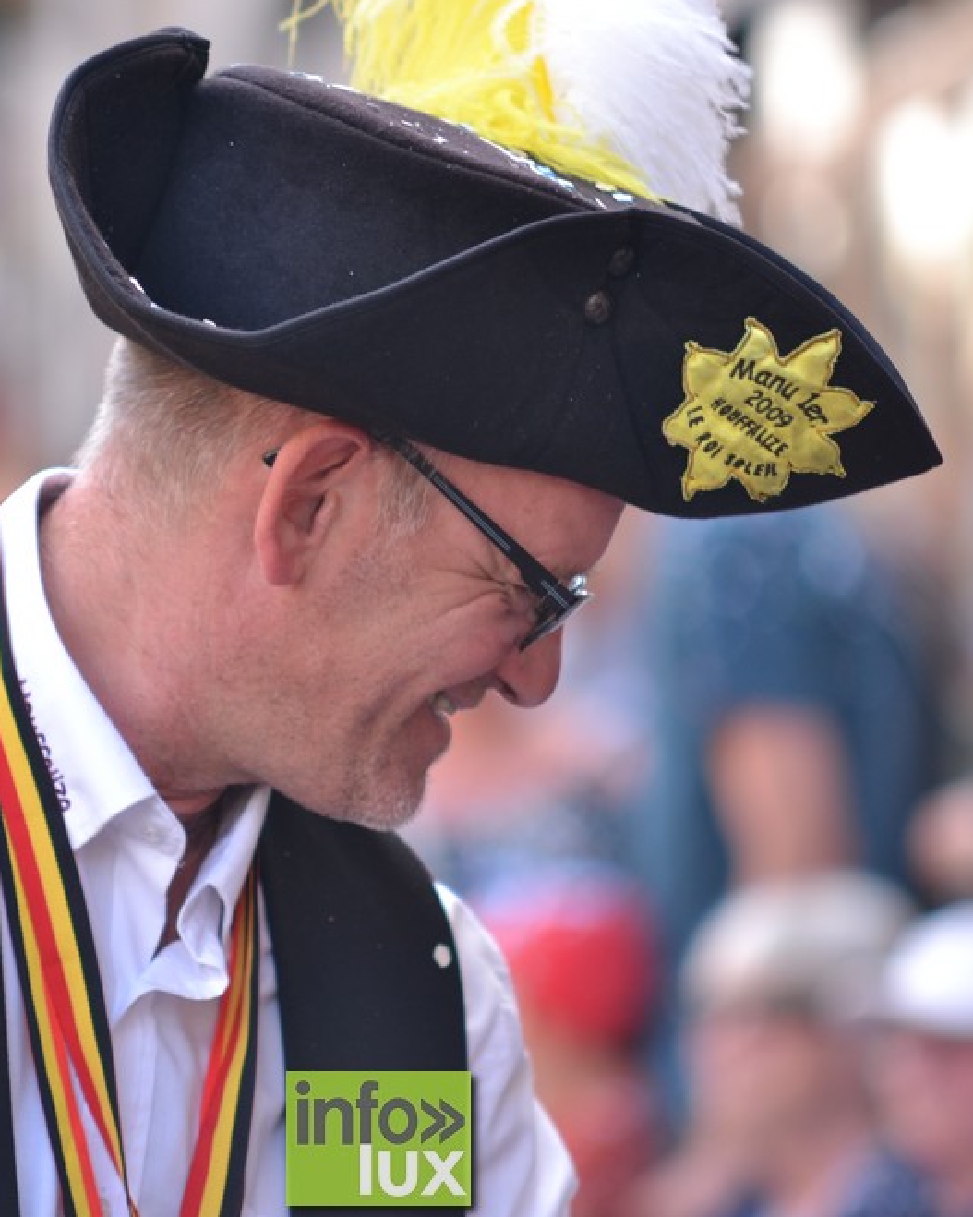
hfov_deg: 4.7
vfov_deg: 5.9
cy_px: 590
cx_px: 378
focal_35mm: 328
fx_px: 11810
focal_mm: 150
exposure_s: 1/200
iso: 200
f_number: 3.2
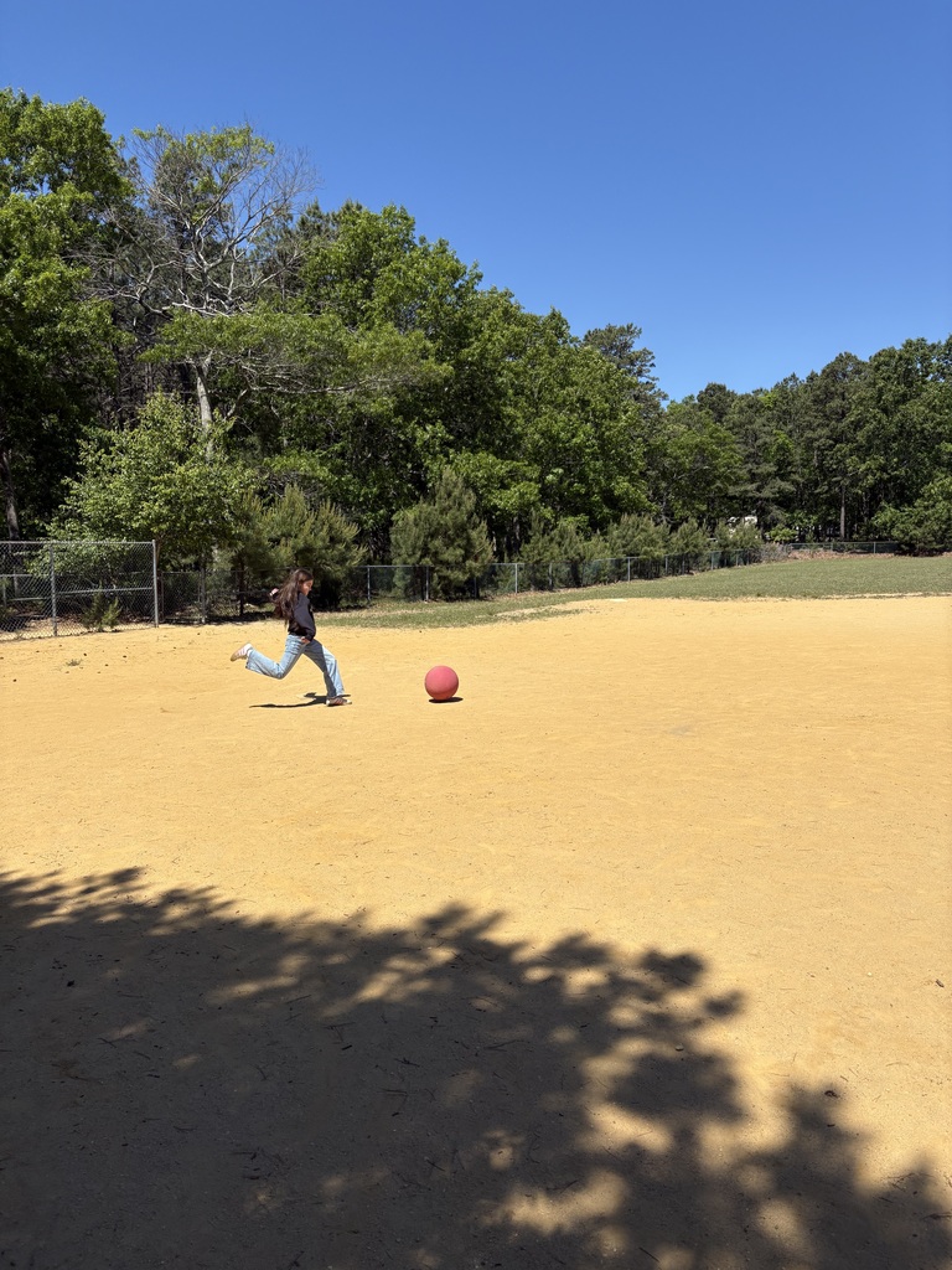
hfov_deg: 53.1
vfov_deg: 67.3
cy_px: 635
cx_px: 476
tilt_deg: -3.3
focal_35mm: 26
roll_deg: +0.5
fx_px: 953
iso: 50
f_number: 1.6
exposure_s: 1/4329
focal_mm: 5.96
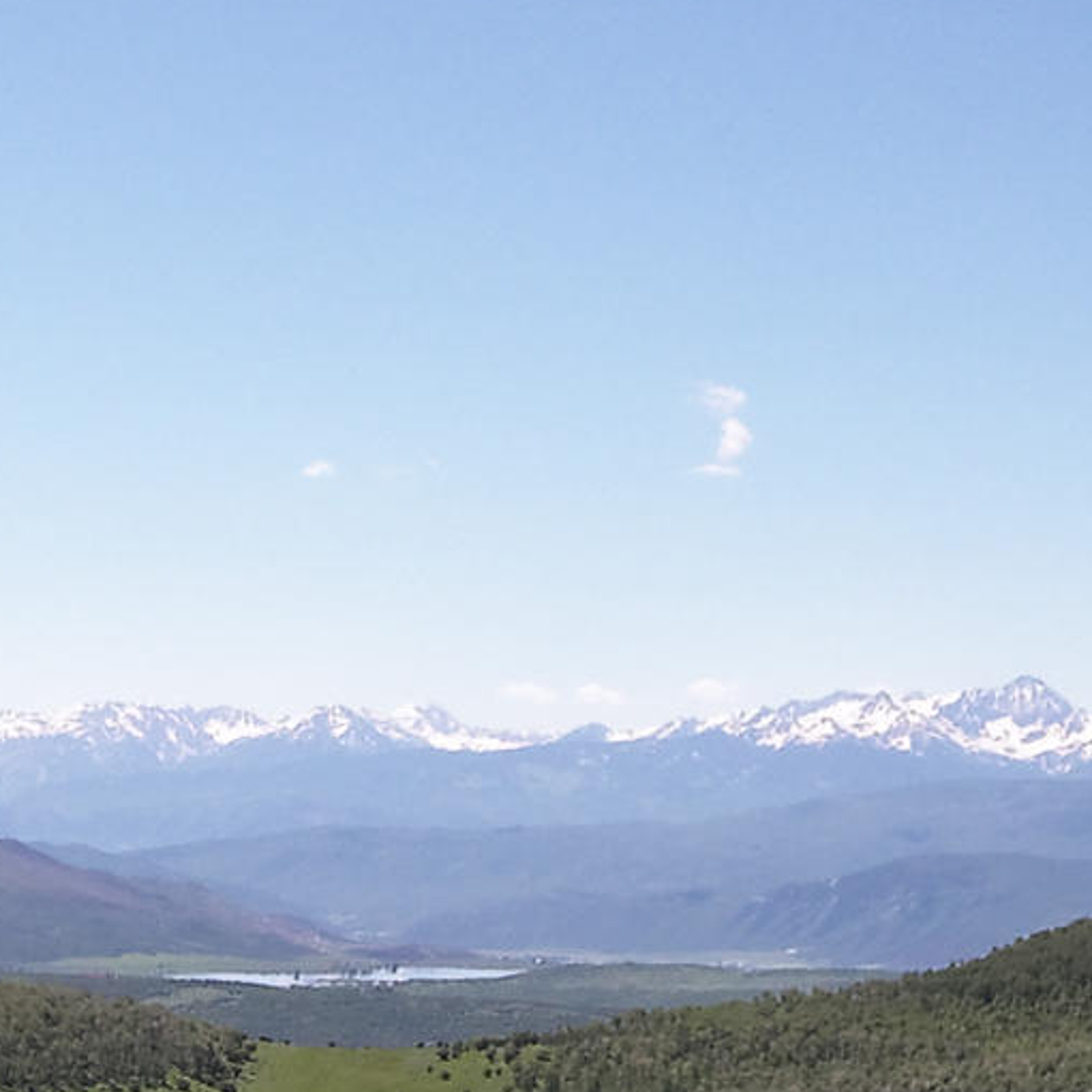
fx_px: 6424
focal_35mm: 180
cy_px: 1460
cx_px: -195
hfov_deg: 9.6
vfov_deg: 9.5
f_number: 10
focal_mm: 36
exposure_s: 1/60
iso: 100
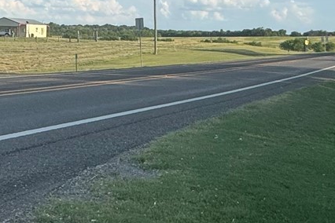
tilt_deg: -2.8
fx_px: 651
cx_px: 12
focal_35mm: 70
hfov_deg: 27.4
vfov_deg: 19.4
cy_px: 67
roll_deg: -2.1
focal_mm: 2.22
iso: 50
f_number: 2.2
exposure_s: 1/1567
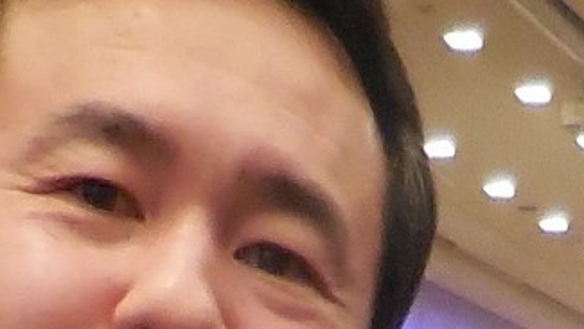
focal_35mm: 151
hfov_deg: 14.0
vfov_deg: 6.2
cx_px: 598
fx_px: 2339
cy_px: 1447
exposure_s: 1/13
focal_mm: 4.5
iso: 400
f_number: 3.3
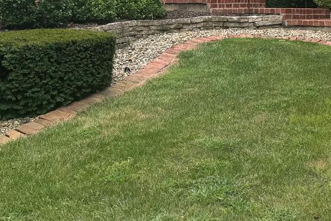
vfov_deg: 17.3
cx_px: 187
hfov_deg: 27.0
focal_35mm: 75
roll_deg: +0.9
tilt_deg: +5.6
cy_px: -50
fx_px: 689
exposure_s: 1/495
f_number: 1.78
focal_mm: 6.76
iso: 80
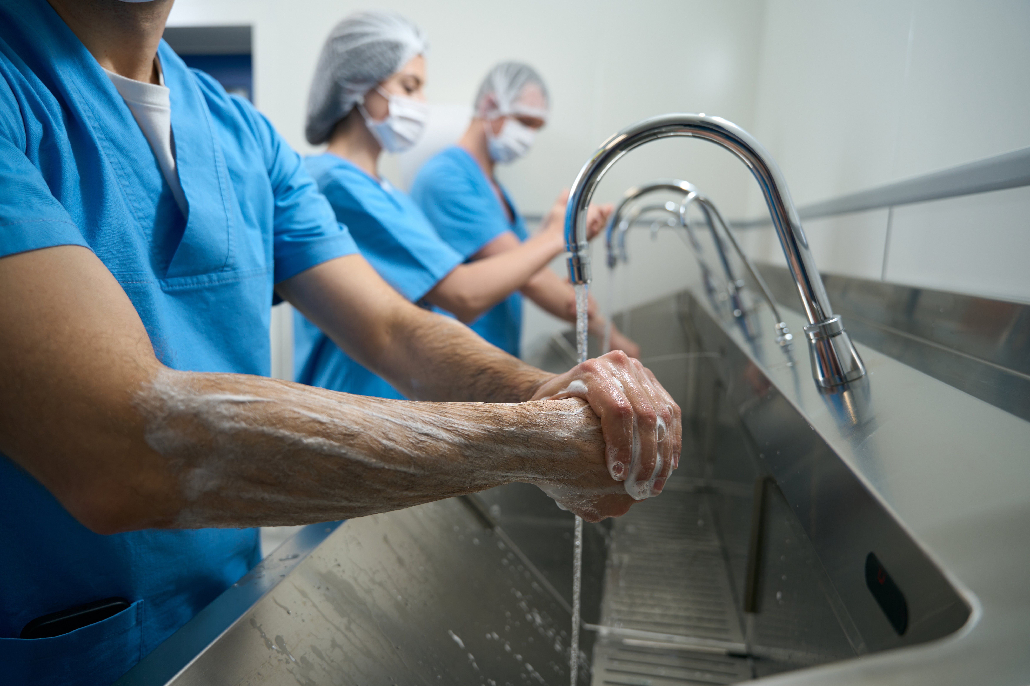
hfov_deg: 73.7
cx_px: 515
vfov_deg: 53.1
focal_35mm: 24
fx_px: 687
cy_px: 343
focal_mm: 24
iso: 200
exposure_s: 1/250
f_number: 2.8
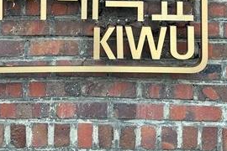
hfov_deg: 28.3
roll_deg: -0.5
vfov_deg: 18.2
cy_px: -31
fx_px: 448
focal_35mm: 71
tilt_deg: -1.4
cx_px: 78
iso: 100
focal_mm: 6.86
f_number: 1.78
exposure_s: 1/121
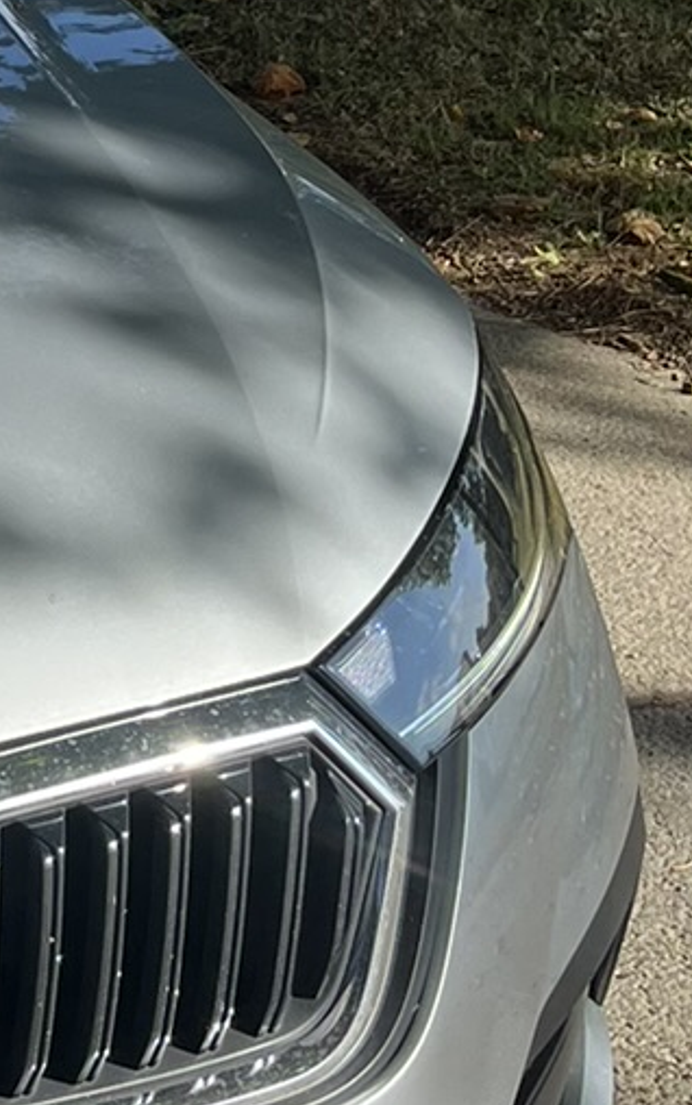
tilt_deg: -3.8
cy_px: -450
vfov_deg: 17.3
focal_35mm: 111
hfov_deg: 10.8
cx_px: -703
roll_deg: +0.6
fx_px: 3346
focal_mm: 5.1
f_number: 1.6
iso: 50
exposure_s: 1/1957
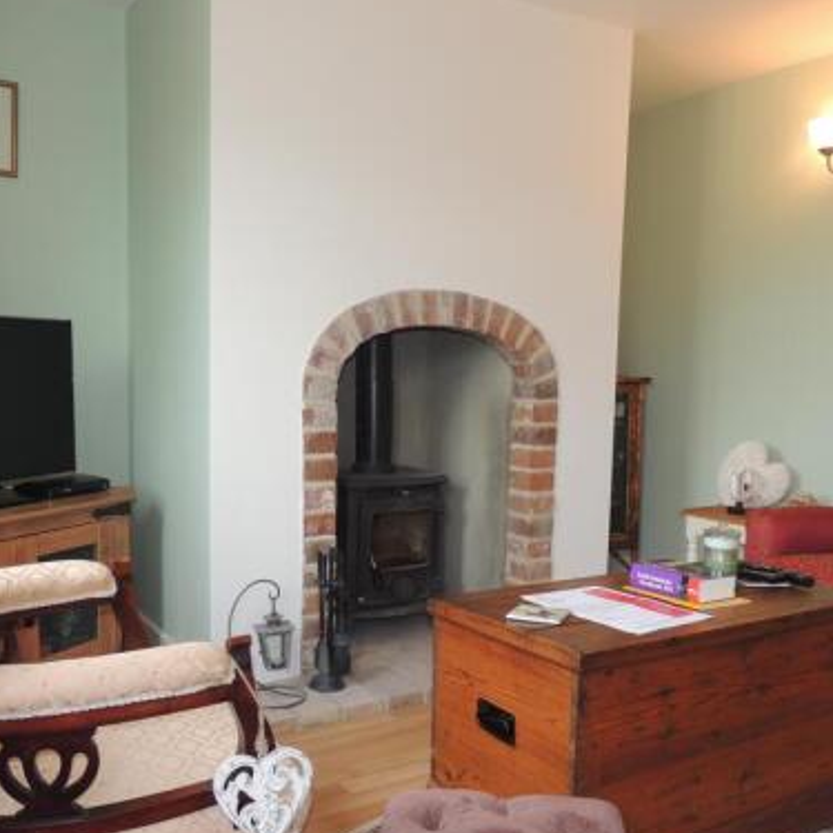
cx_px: 416
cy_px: 461
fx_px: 898
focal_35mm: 33
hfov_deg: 49.7
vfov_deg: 49.7
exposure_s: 1/40
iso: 125
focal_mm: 4.3
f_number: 3
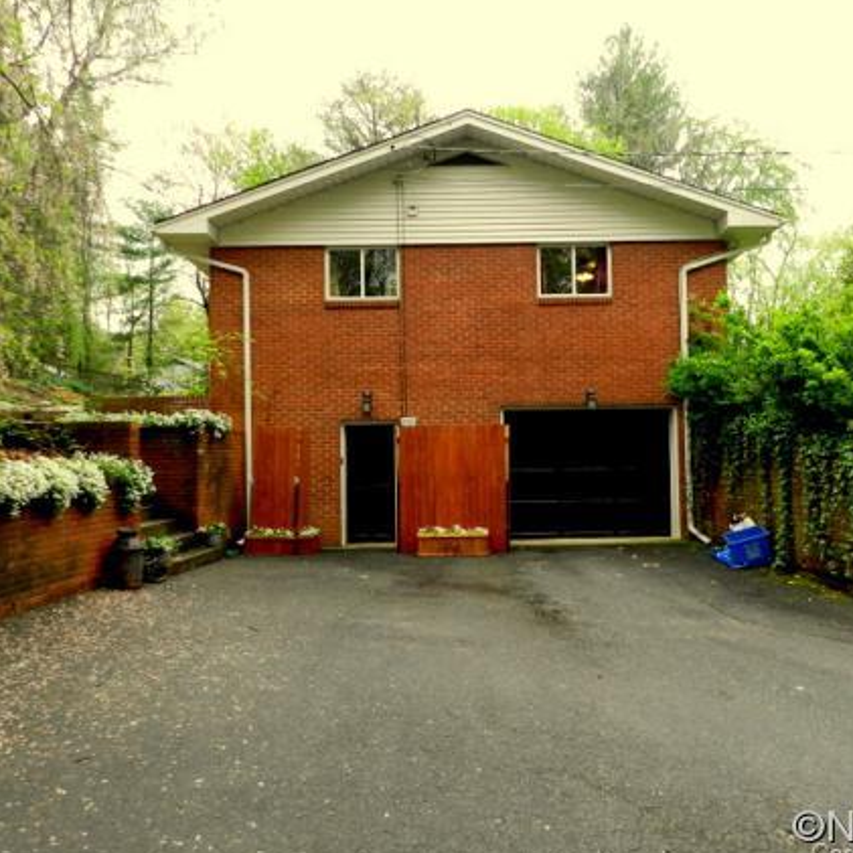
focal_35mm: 28
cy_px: 432
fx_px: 781
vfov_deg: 57.3
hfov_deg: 57.2
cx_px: 456
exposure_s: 1/320
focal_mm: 4
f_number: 3.4
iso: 160
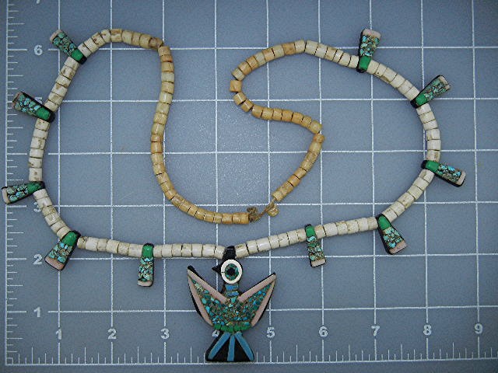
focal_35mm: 30
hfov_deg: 60.0
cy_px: 186
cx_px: 249
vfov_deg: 46.8
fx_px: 432
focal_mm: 5.4
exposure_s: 1/30
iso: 200
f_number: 3.5
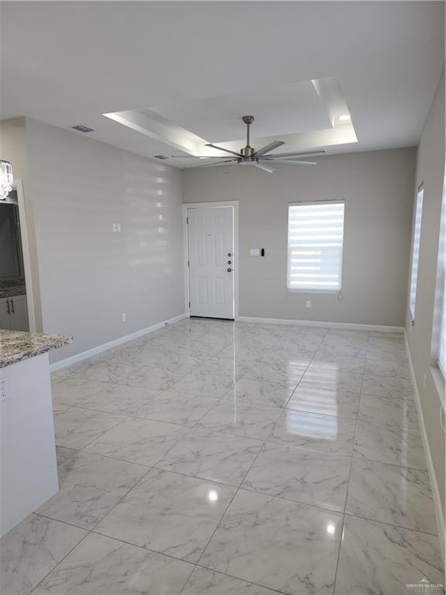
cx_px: 223
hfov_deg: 58.9
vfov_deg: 73.9
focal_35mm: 23
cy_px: 298
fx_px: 395
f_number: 1.8
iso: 25
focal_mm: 6.4
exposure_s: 1/60
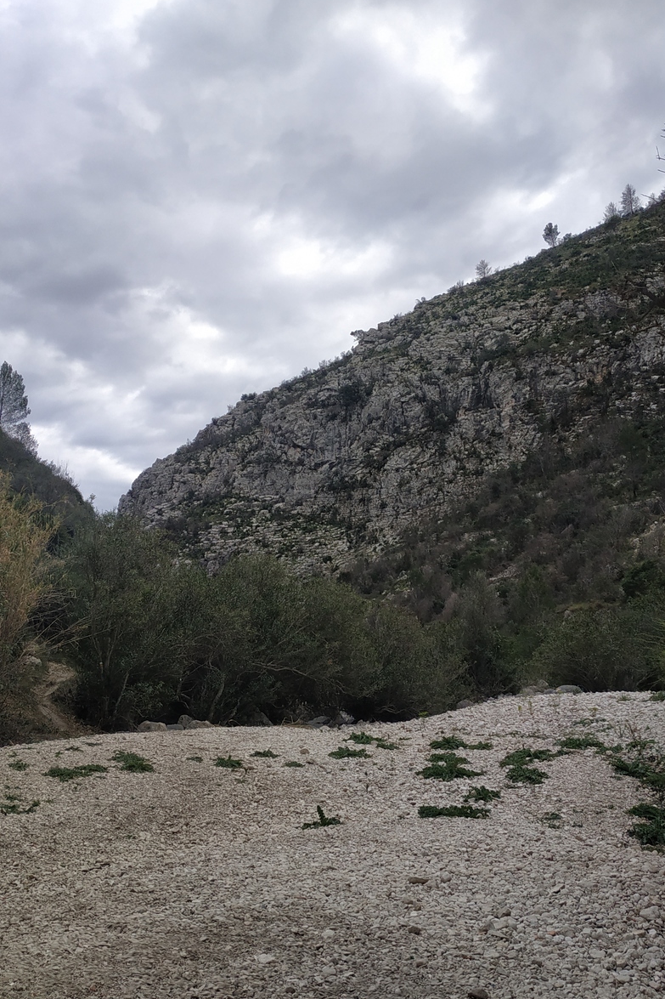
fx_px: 942
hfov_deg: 38.8
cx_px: 367
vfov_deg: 55.8
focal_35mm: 34
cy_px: 494
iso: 125
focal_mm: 3.94
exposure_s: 1/2250
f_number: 1.9
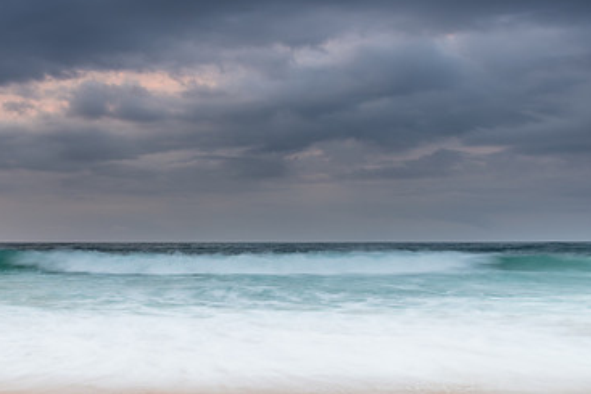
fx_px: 870
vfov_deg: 25.5
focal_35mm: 53
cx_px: 190
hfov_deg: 37.1
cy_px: 229
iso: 31
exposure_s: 1.6
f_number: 8
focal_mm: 32
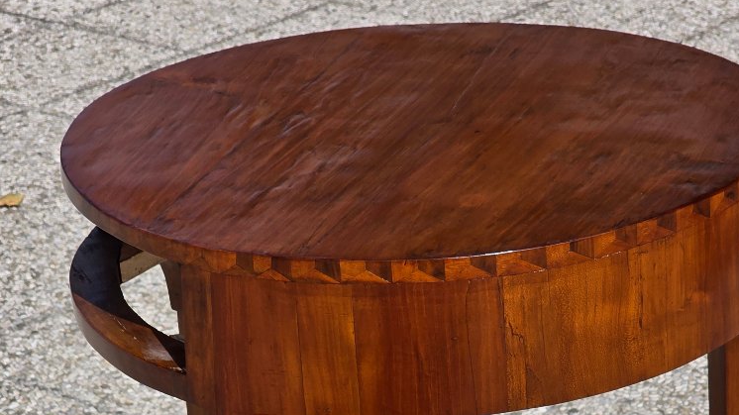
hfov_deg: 17.7
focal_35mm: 121
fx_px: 2370
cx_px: 397
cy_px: 543
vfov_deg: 9.8
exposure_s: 1/2828
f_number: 2.4
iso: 50
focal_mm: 7.9
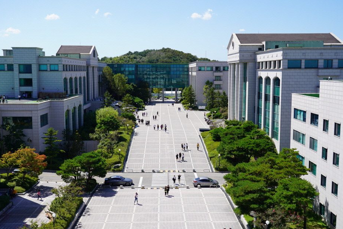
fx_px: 381
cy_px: 117
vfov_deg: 33.4
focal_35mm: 40
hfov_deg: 48.5
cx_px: 167
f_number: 5
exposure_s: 1/500
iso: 100
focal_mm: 39
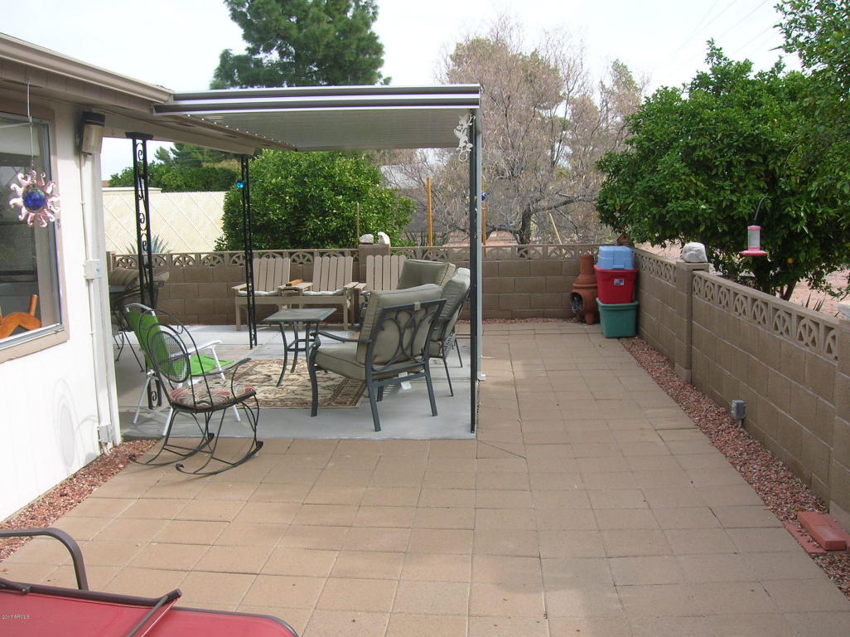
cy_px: 318
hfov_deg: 54.0
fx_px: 834
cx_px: 425
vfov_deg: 41.7
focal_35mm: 34
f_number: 4.9
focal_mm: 5.7
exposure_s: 1/175
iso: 50
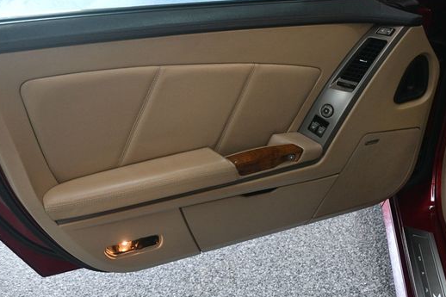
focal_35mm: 42
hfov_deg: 46.3
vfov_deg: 31.8
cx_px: 194
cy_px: 121
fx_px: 520
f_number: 3.8
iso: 1000
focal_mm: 23
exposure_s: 1/125
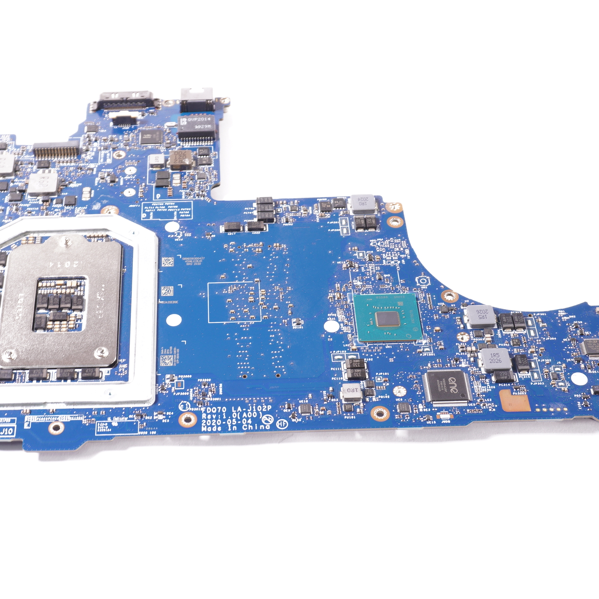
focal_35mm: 56
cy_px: 305
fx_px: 1093
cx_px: 198
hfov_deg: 30.4
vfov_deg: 30.7
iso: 200
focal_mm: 23
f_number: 5.6
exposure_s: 1/25
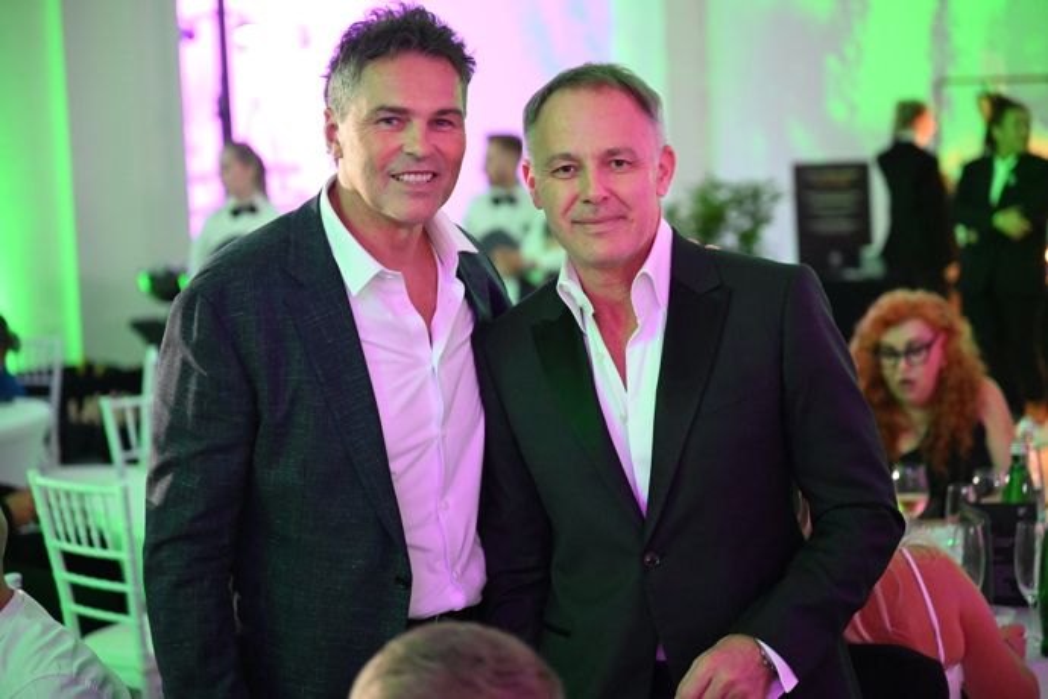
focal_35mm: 70
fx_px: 2038
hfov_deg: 28.8
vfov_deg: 19.5
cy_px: 350
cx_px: 524
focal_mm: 70
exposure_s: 1/125
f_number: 2.8
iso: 8000
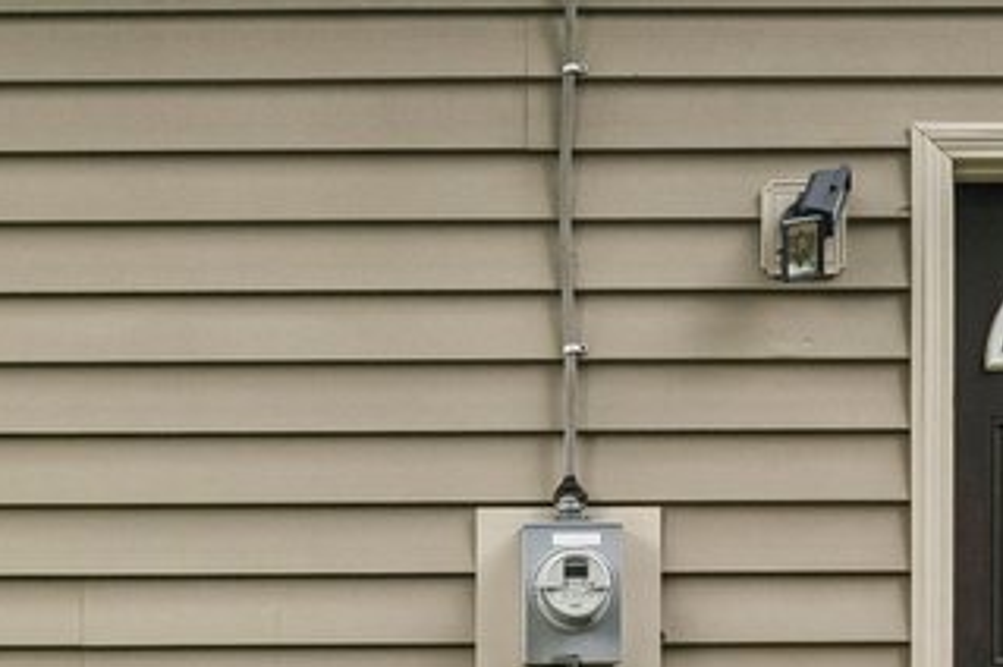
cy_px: 404
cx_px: 387
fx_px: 2505
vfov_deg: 15.1
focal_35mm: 90
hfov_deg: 22.6
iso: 200
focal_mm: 14
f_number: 8
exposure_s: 1/125
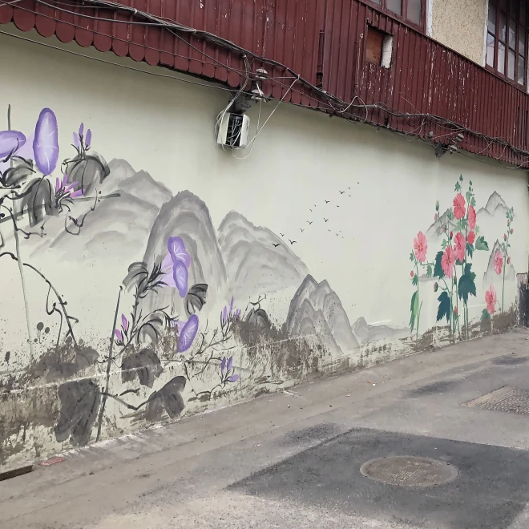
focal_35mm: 45
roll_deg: -1.1
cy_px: 217
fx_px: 778
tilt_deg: +0.2
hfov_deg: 36.8
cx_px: 386
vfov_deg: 37.4
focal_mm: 4
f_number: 1.8
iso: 20
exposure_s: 1/495
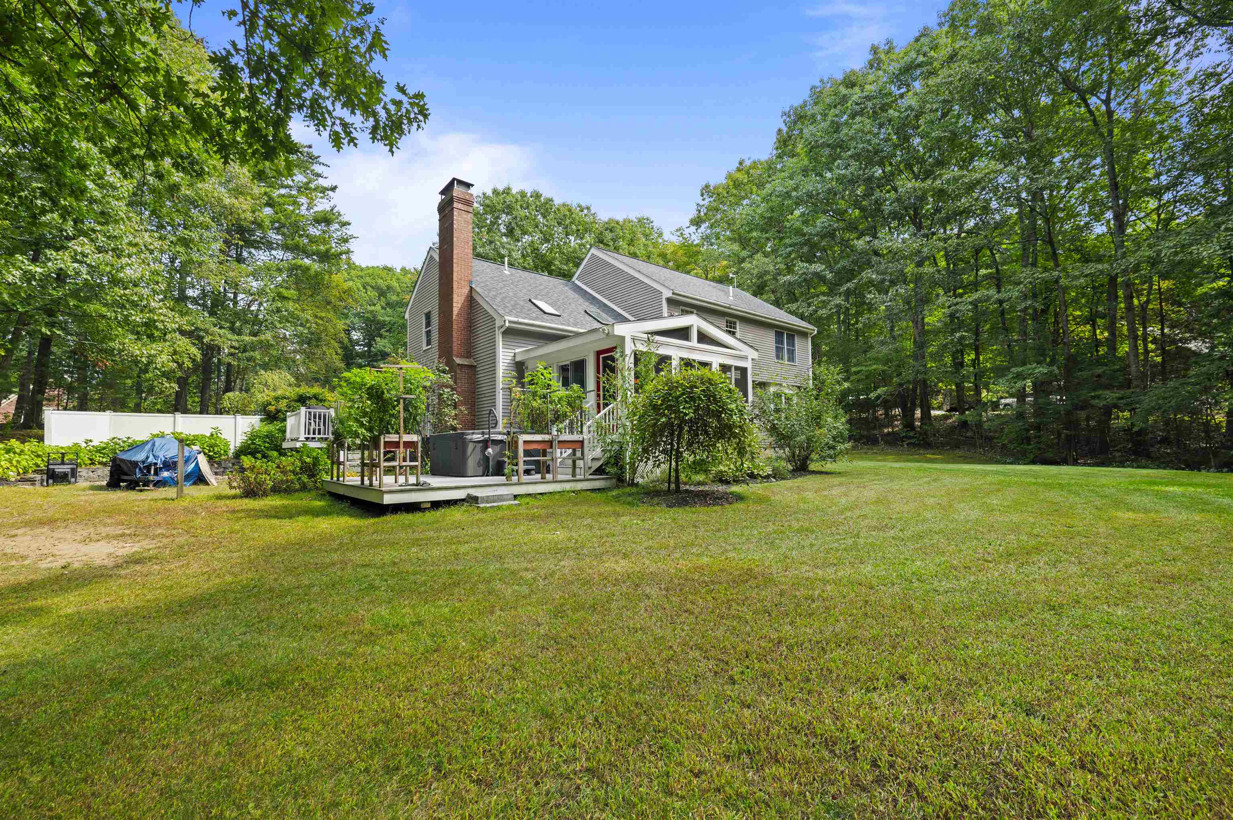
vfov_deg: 77.2
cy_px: 410
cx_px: 616
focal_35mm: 15
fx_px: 513
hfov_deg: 100.4
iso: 250
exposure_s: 1/13
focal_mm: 15
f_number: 7.1
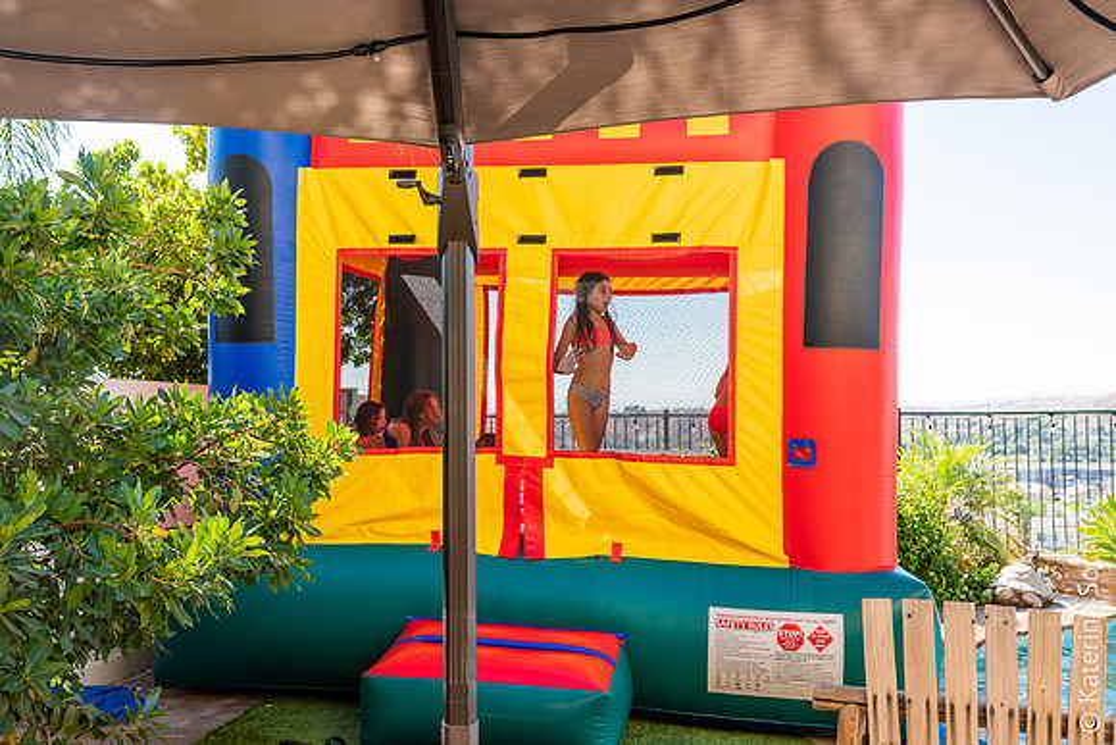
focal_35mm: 35
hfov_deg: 54.4
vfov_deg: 37.9
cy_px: 372
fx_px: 1085
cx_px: 558
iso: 800
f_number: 6.3
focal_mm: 35
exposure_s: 1/800
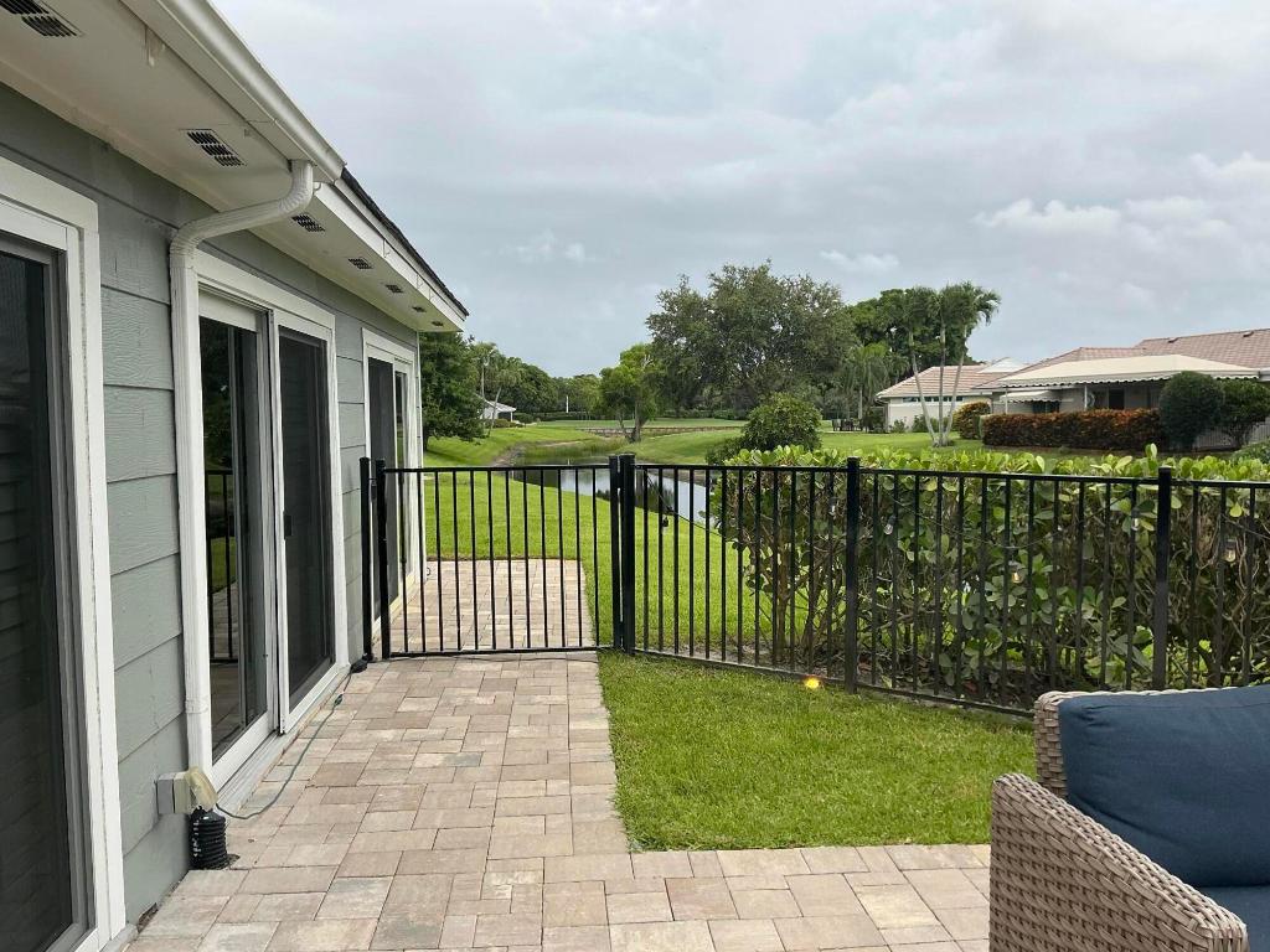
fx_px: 1027
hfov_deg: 63.4
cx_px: 635
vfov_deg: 49.7
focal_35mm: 28
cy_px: 476
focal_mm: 3
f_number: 1.8
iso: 25
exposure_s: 1/305
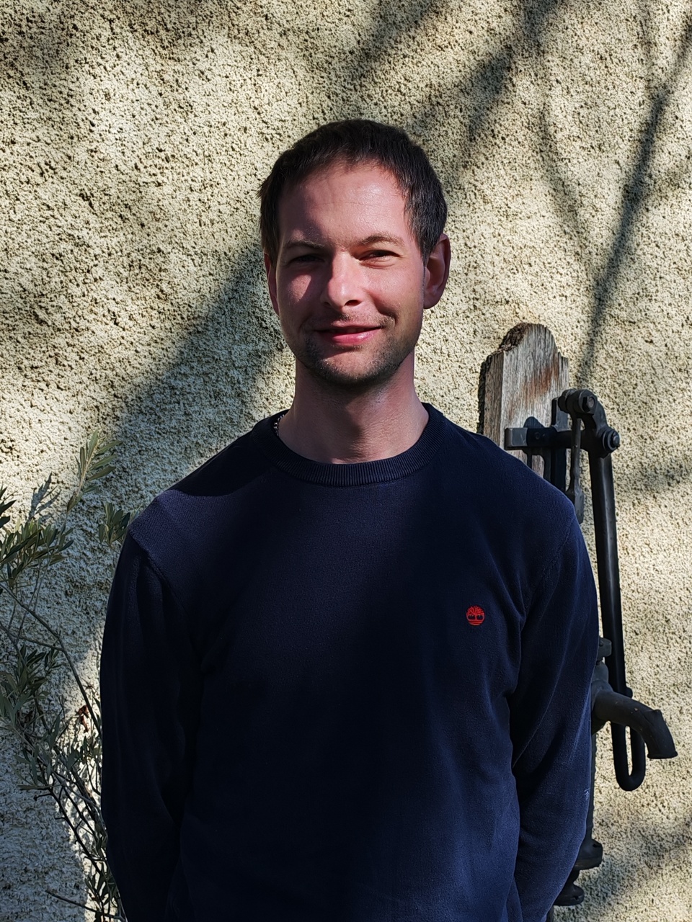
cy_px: 461
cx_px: 346
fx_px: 1439
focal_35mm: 54
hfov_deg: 27.0
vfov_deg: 35.5
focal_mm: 6.12
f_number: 1.9
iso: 50
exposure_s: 1/680
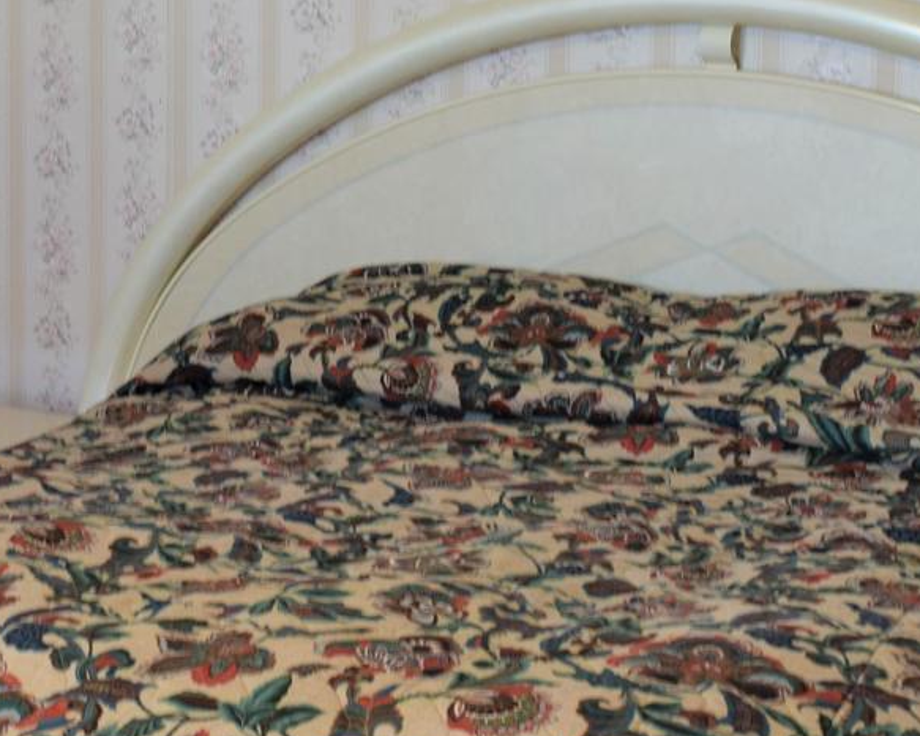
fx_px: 2423
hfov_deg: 21.2
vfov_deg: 17.1
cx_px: 185
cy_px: 165
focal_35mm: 89
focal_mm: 18
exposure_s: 1/15
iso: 200
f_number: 5.6
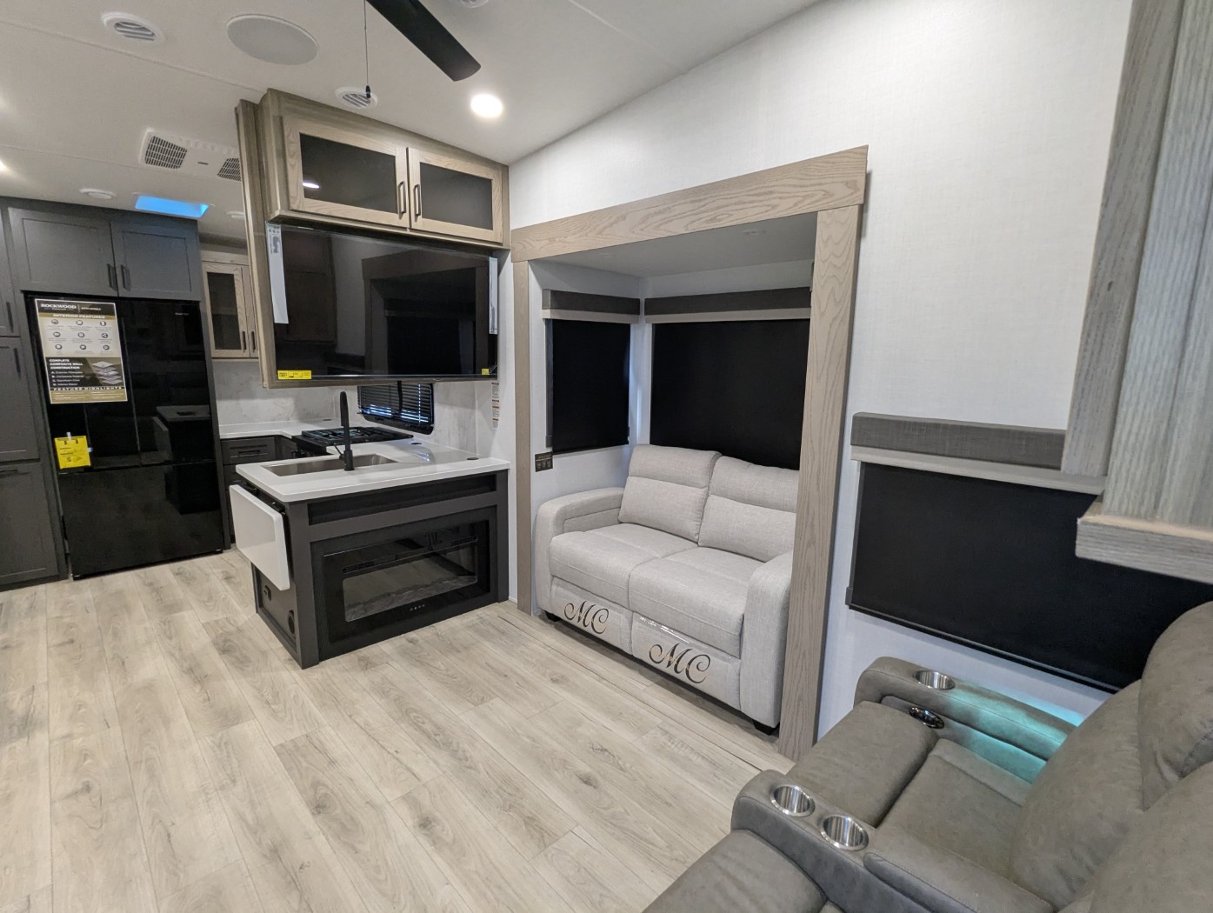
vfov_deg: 78.2
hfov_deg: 94.4
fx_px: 561
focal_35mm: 16
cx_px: 606
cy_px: 456
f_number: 2.2
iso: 181
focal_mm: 2.35
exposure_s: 1/35.6
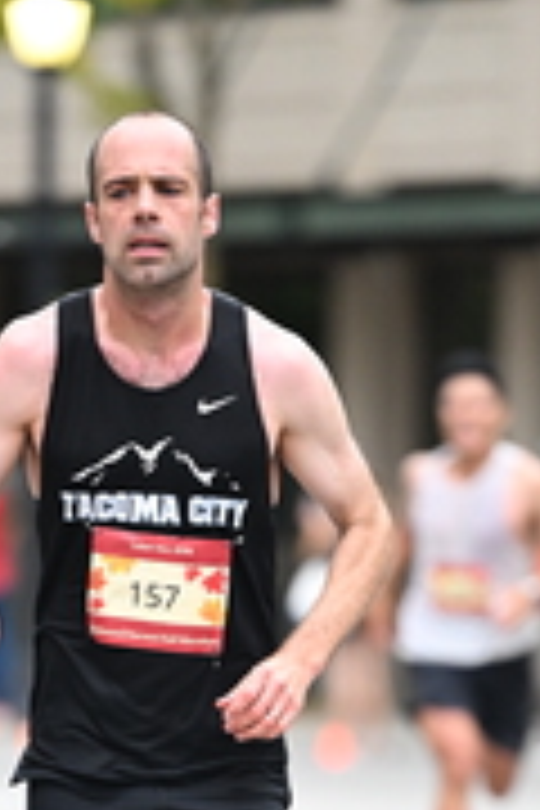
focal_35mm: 549
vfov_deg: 3.7
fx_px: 12352
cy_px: 927
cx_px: 209
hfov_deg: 2.5
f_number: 2.8
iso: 1600
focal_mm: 180
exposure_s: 1/800
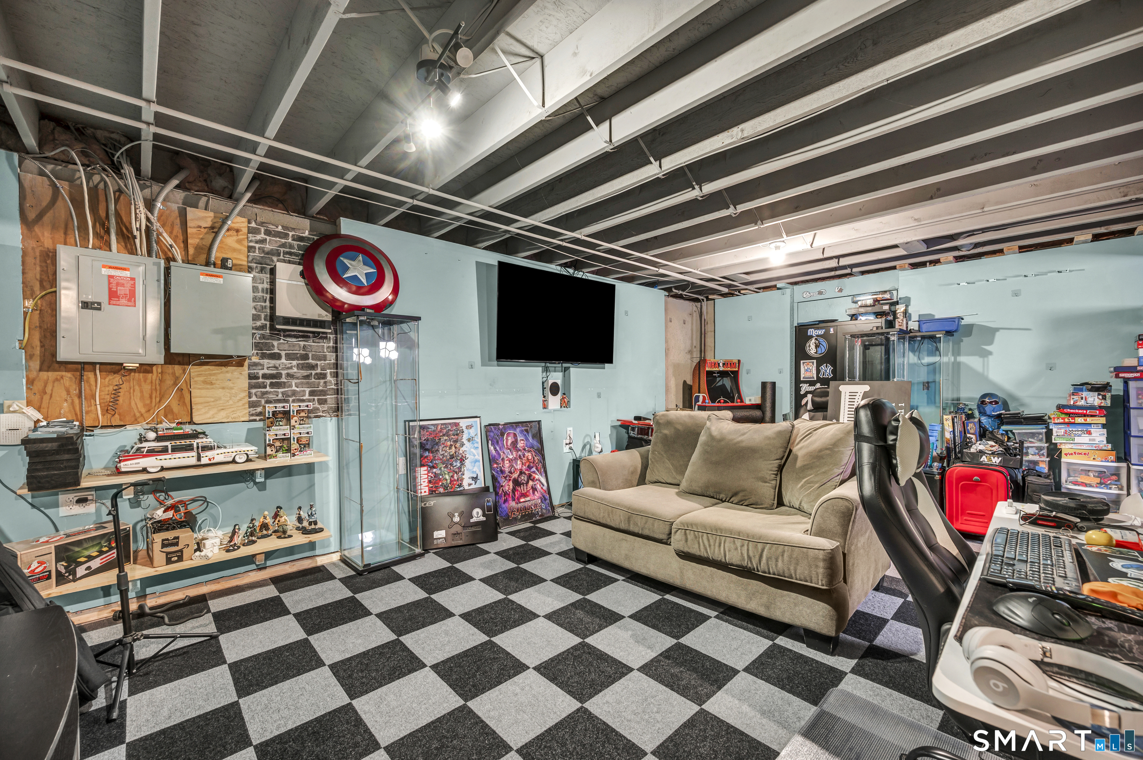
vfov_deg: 81.1
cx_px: 572
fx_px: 444
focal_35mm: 14
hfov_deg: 104.3
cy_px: 380
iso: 320
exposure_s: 1/1.25
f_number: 7.1
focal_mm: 14
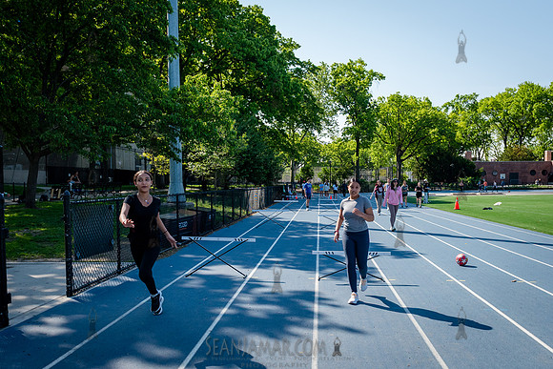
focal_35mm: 33
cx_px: 297
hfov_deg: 57.5
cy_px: 208
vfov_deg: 40.2
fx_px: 503
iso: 400
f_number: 4.5
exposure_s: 1/1600
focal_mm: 24
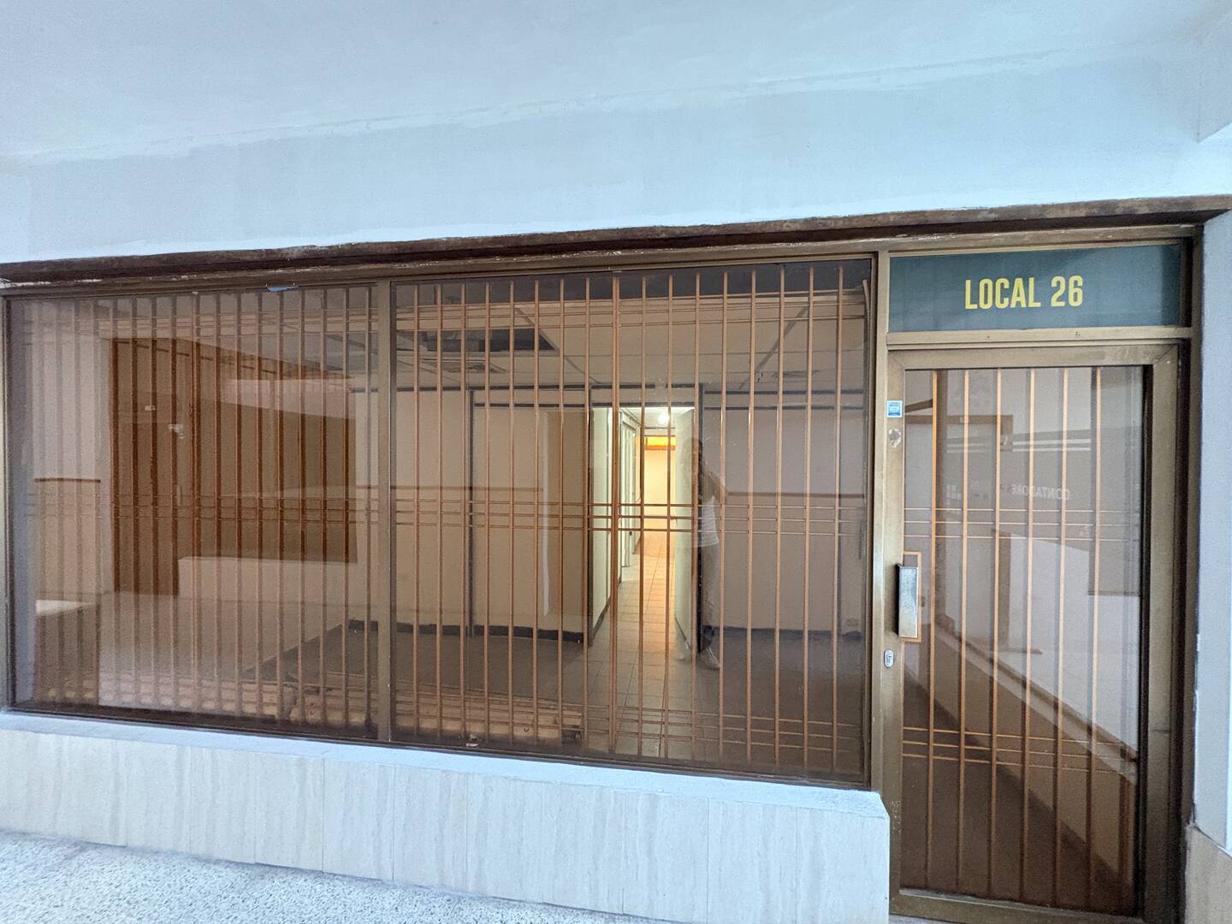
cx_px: 616
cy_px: 462
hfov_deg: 102.1
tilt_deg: +1.3
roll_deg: -0.8
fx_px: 498
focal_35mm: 14
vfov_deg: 85.7
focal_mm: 2.22
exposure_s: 1/60
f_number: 2.2
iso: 800
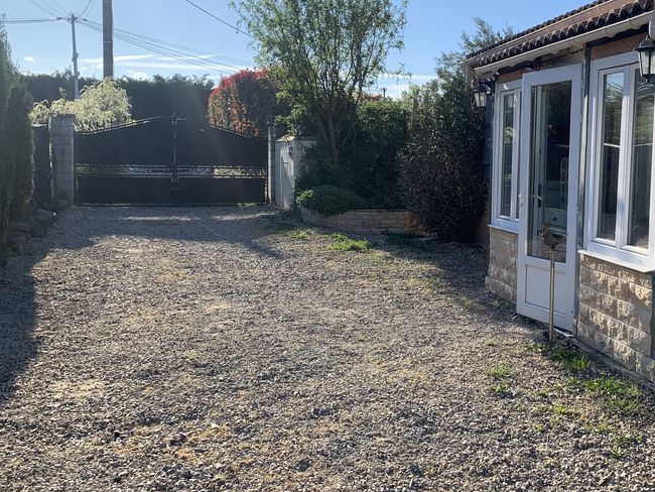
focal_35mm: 40
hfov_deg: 45.8
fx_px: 757
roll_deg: +0.0
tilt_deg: -7.0
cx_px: 456
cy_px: 218
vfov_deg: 35.9
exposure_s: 1/1916
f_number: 1.8
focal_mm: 4.25
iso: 25
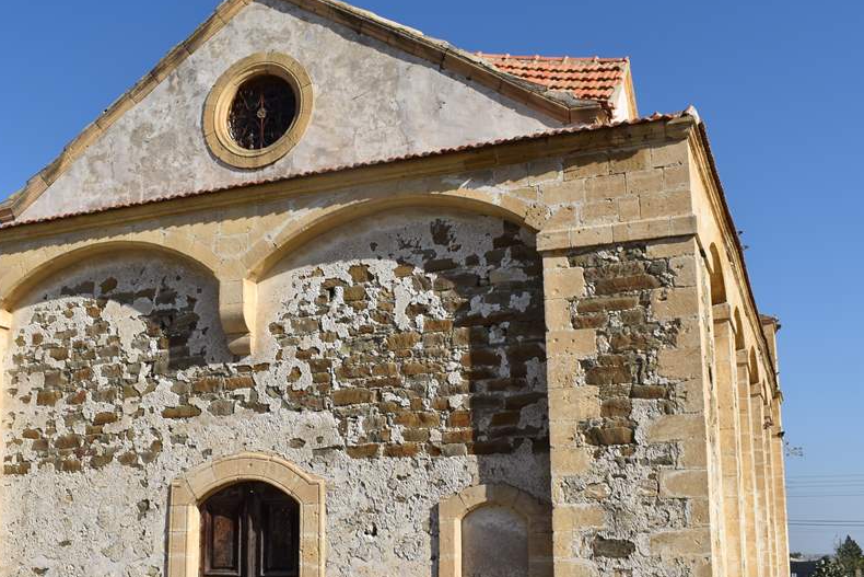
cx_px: 378
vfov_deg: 32.5
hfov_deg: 47.3
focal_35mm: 41
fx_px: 984
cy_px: 356
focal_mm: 18
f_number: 9
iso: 100
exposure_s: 1/320
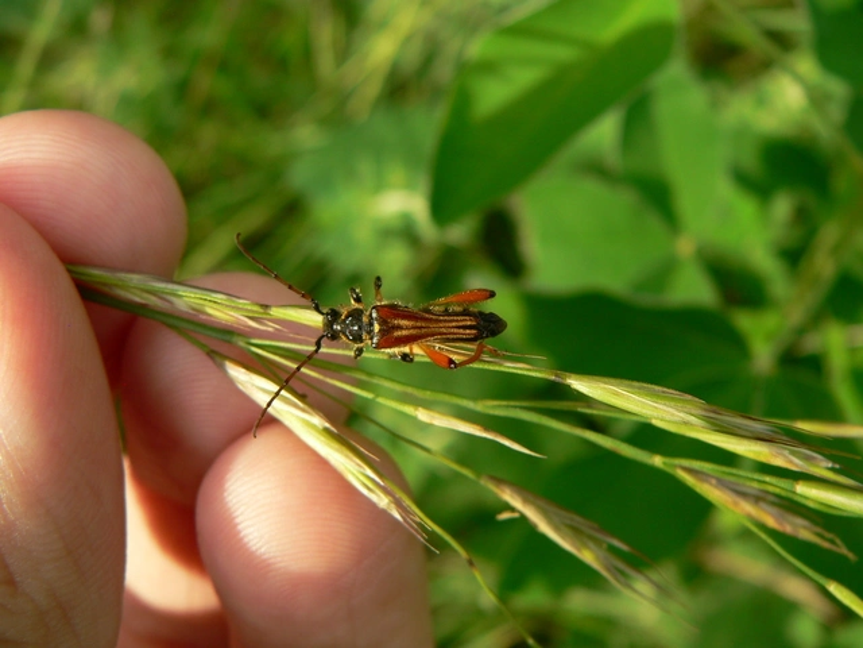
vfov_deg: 39.7
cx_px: 432
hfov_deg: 51.4
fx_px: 898
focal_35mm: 36
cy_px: 324
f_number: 3.7
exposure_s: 1/200
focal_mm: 6
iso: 80
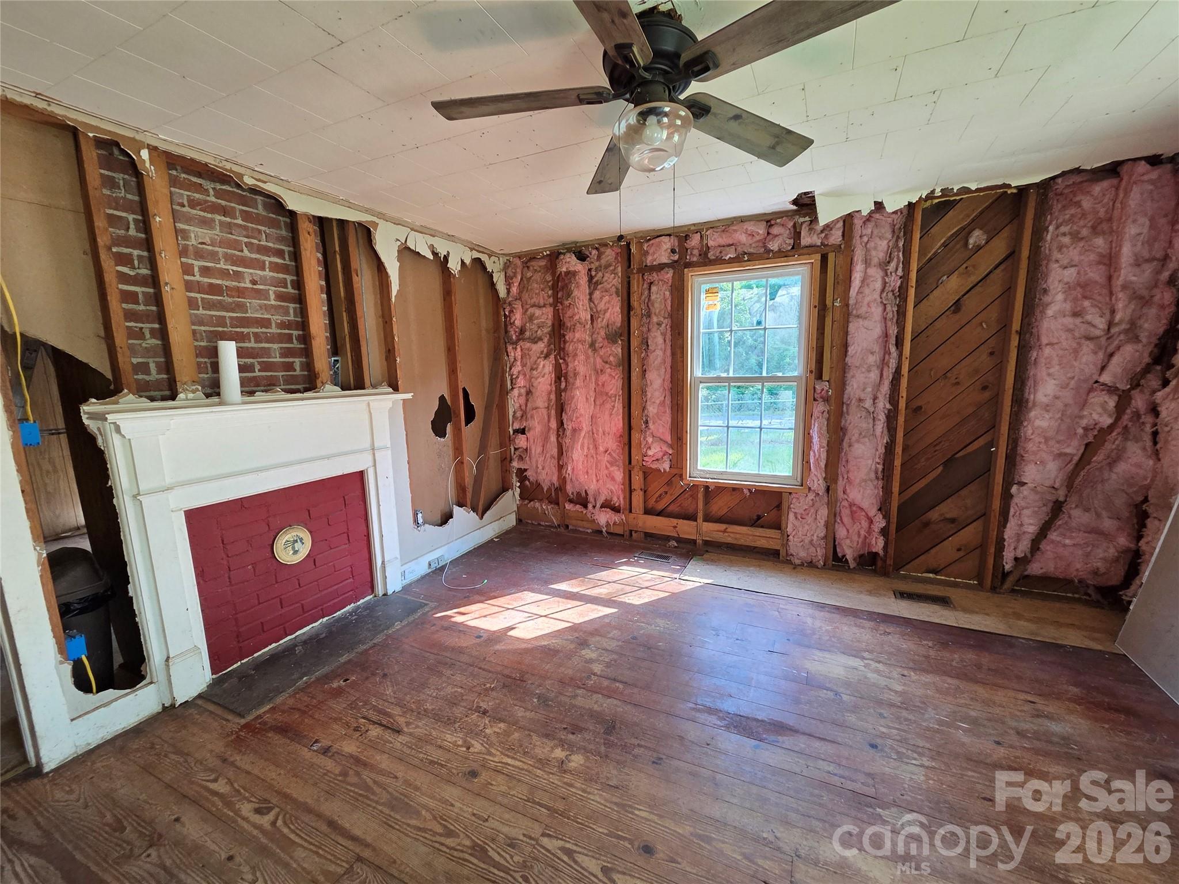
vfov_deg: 89.9
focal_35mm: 13
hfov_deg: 106.2
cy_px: 442
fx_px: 443
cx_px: 590
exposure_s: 1/60
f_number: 2.2
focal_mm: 2.2
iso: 160
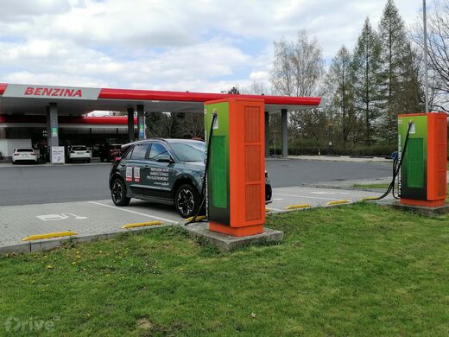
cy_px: 168
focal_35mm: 35
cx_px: 224
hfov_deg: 52.6
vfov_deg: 40.7
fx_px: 454
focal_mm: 5.3
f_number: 1.8
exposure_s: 1/1105
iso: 50
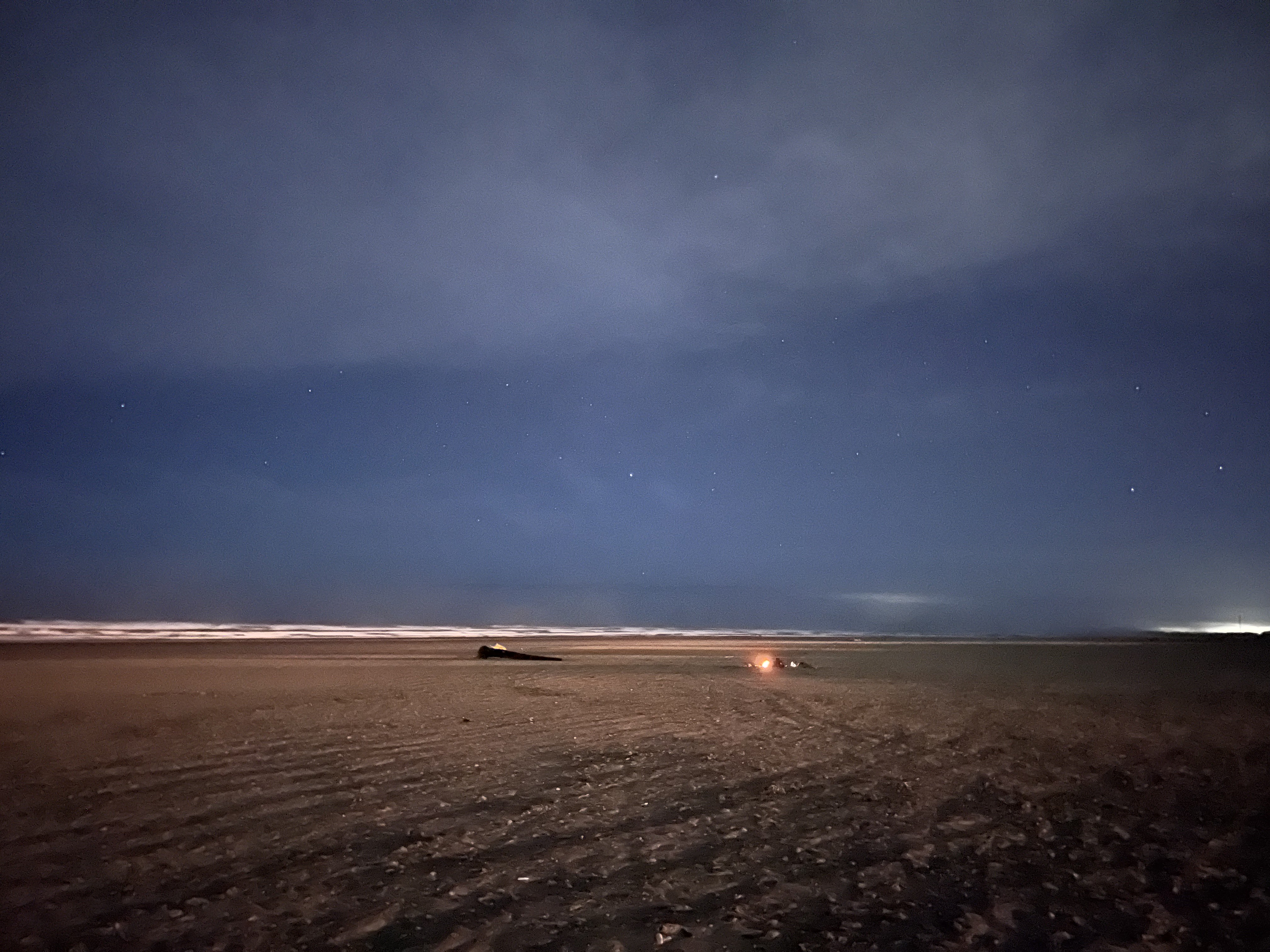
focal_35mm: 26
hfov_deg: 67.3
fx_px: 954
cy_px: 476
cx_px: 635
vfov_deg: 53.1
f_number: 1.5
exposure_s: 1
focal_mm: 5.7
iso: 6400
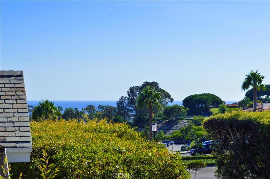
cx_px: 135
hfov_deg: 24.6
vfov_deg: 16.5
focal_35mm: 82
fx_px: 618
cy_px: 90
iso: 320
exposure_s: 1/500
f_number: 11
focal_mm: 55
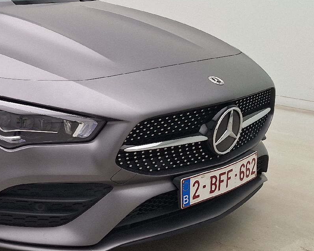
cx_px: -12
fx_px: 502
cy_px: 108
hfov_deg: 31.6
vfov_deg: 28.1
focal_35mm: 54
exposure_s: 1/100
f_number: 1.8
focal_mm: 5.54
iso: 50
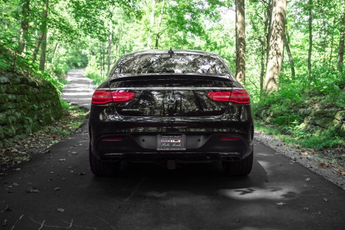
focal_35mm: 41
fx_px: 390
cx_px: 172
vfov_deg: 32.9
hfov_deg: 47.8
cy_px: 115
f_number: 5
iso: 800
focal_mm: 40
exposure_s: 1/320
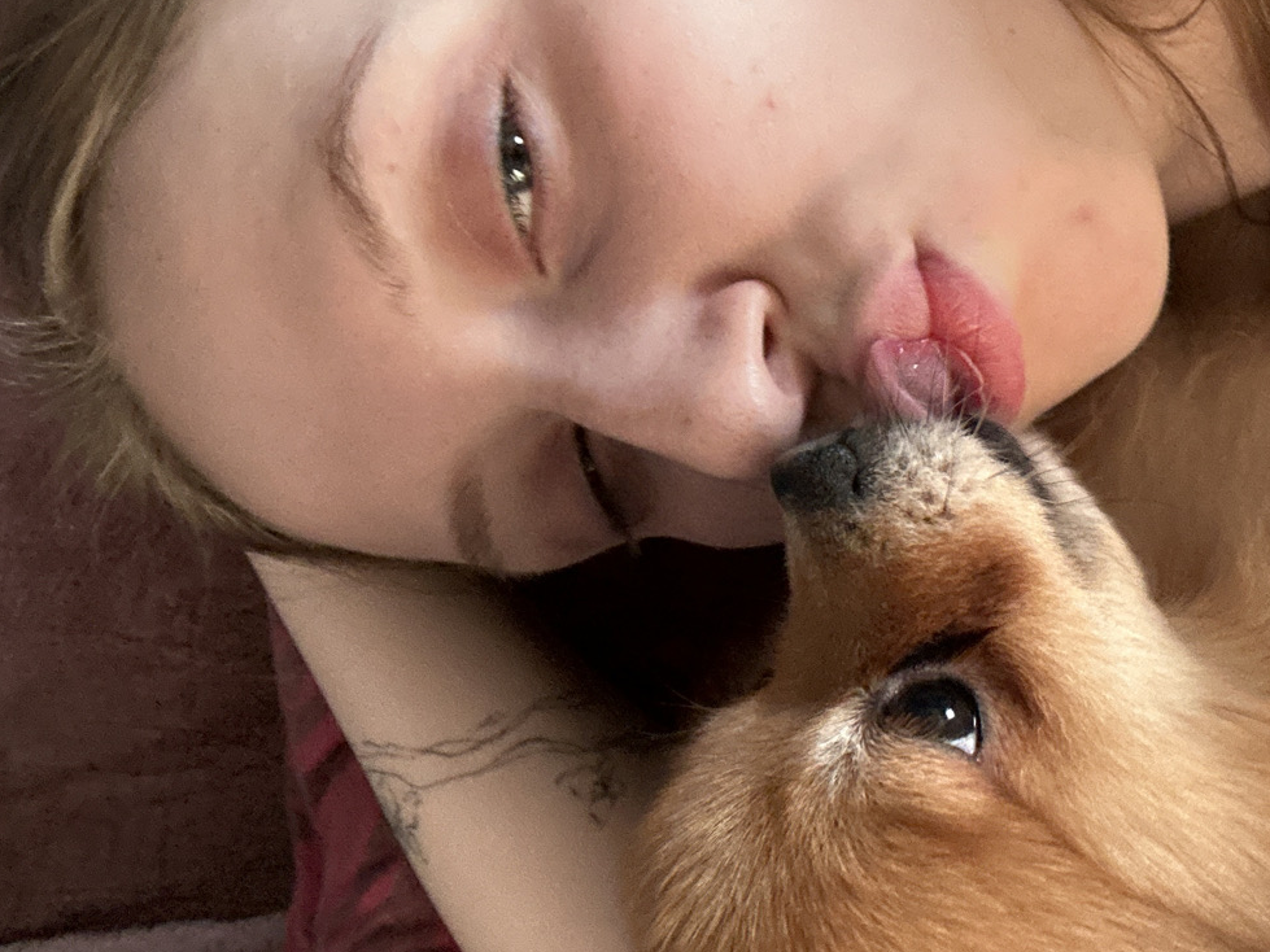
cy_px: 530
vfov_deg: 30.8
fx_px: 1724
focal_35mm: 47
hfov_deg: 38.8
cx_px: 1024
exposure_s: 1/60
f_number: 1.9
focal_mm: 2.69
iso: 200
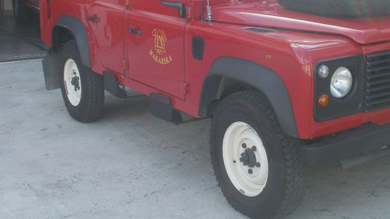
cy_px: 45
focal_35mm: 62
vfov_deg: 19.2
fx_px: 641
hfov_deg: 33.6
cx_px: 250
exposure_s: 1/160
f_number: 4
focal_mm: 7.7
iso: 100
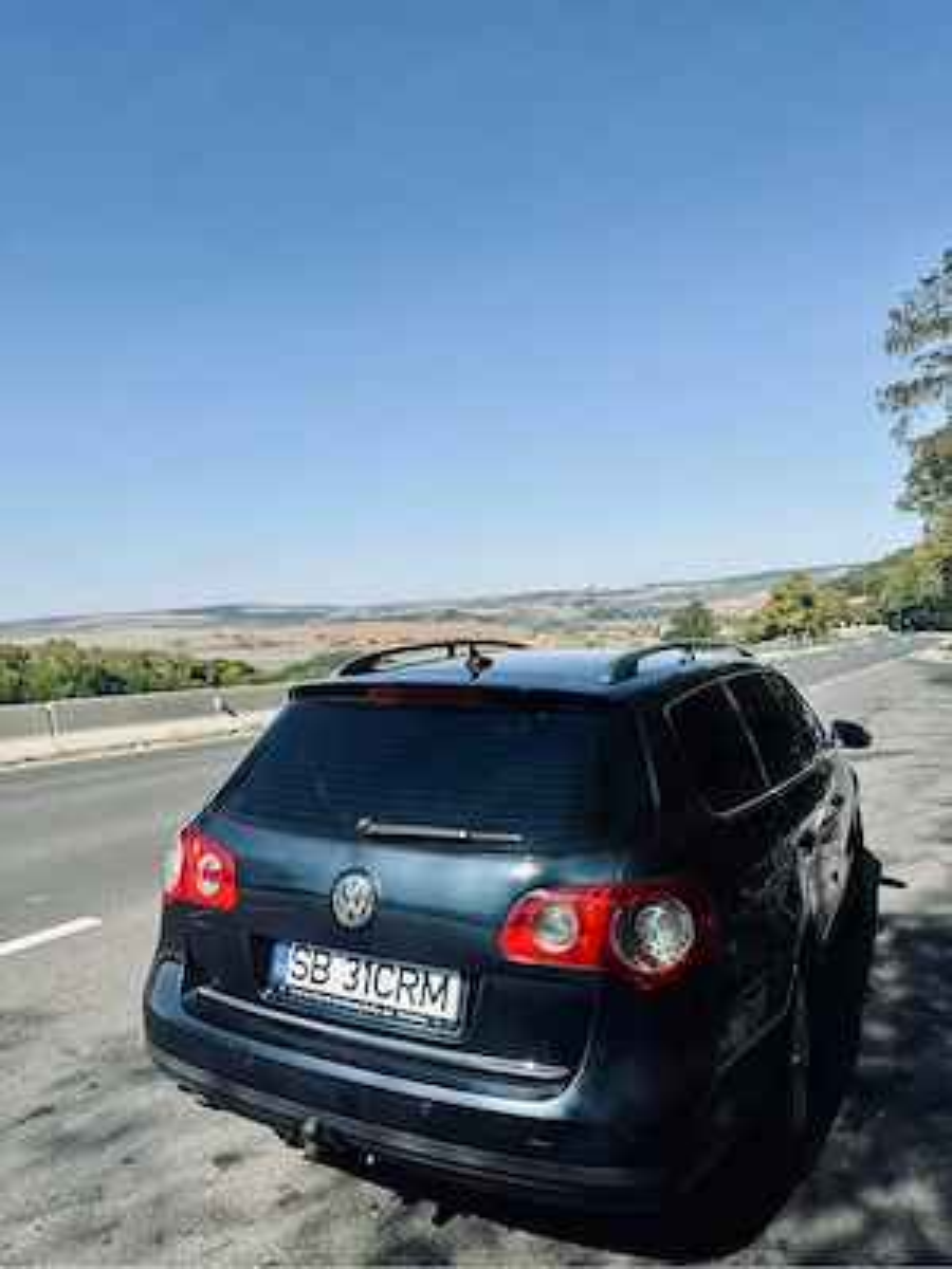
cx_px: 476
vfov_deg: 71.6
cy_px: 634
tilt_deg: -1.7
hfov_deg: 56.8
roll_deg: +2.8
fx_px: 880
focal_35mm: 24
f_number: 1.78
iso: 80
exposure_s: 1/4184
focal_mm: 6.86
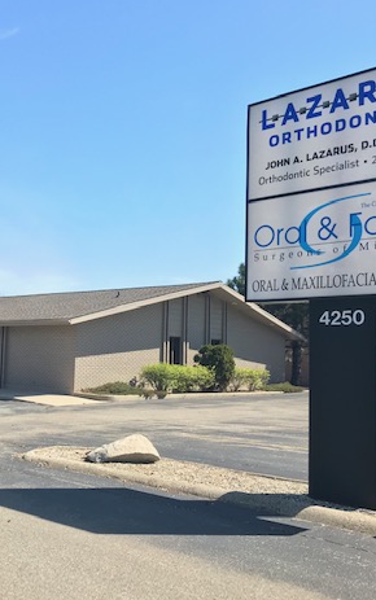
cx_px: 104
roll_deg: -1.5
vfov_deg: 48.2
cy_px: 307
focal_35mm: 41
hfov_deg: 30.9
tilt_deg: +4.1
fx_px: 671
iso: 20
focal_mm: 3.99
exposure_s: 1/1259
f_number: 1.8
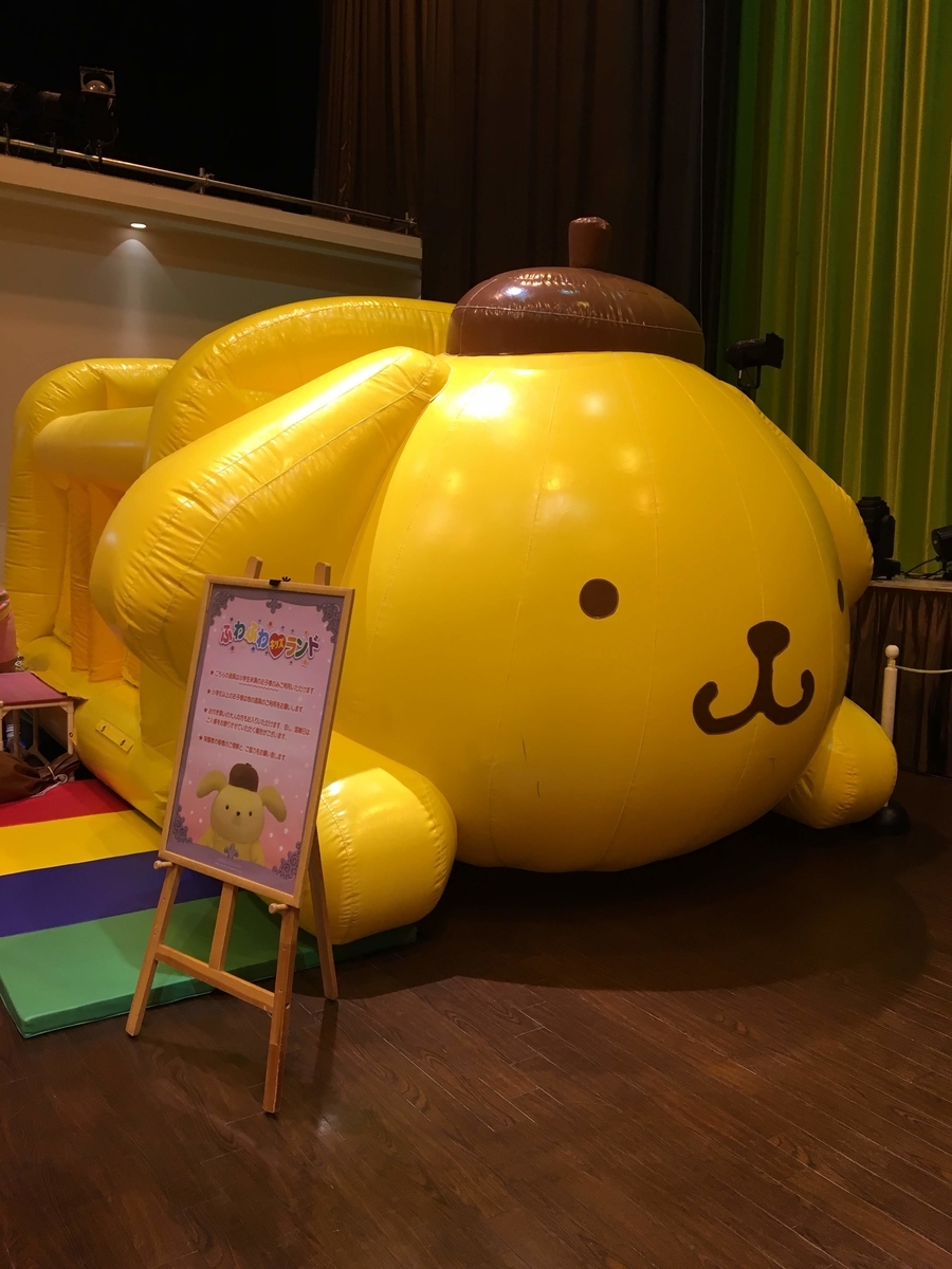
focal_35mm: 29
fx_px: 1063
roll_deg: +0.8
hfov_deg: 48.2
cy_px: 634
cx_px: 476
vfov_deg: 61.7
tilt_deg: -5.2
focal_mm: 4.15
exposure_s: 1/33
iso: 64
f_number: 2.2
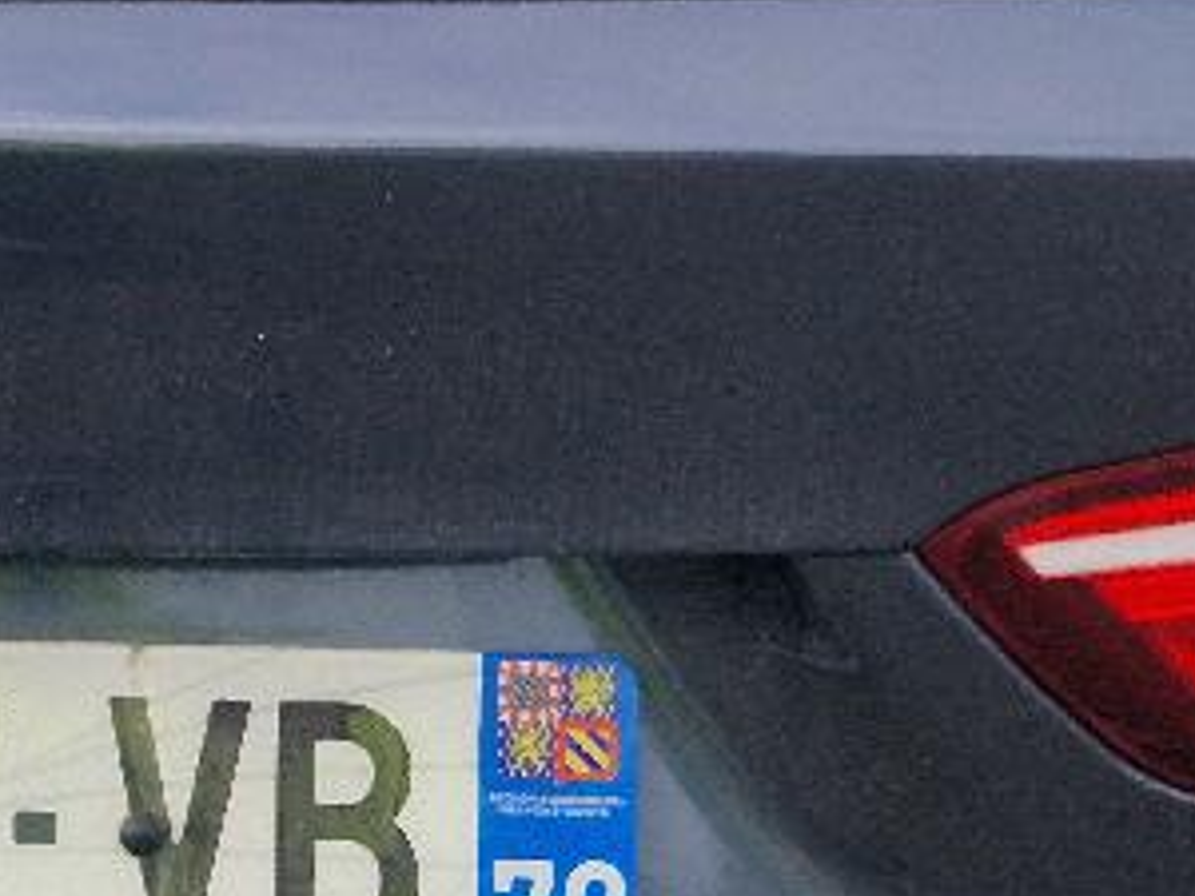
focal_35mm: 138
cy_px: 601
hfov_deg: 13.9
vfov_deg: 10.7
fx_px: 4764
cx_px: -255
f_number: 1.8
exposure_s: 1/526
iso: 50
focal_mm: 5.4
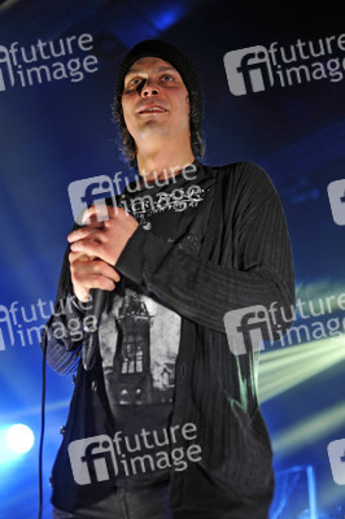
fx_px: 720
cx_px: 172
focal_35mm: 50
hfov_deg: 26.9
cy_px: 260
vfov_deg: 39.6
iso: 1600
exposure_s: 1/250
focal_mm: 50
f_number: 2.8
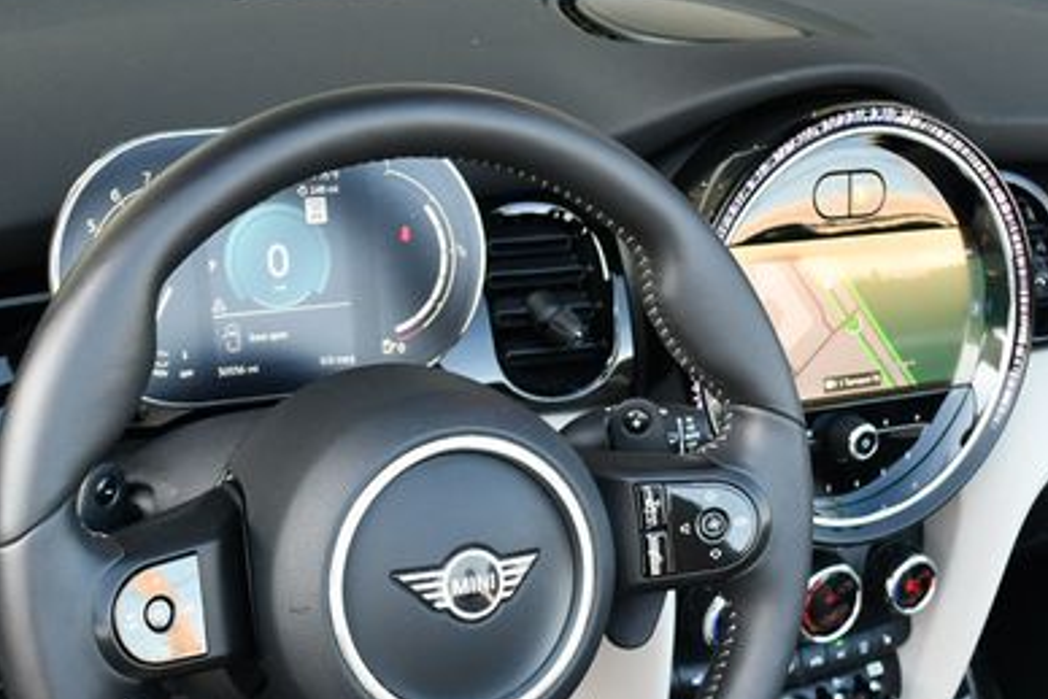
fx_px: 1922
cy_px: 499
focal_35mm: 66
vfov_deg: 20.5
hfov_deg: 30.5
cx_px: 470
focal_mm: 20
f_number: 3.8
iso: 500
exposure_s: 1/250
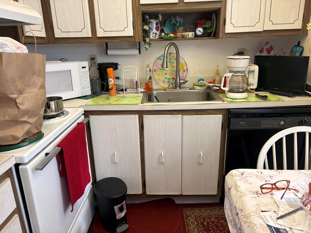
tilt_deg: -17.4
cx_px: 156
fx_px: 234
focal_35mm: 26
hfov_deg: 67.3
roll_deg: +1.1
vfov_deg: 53.1
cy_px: 116
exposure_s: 1/60
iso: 100
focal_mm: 5.96
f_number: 1.6
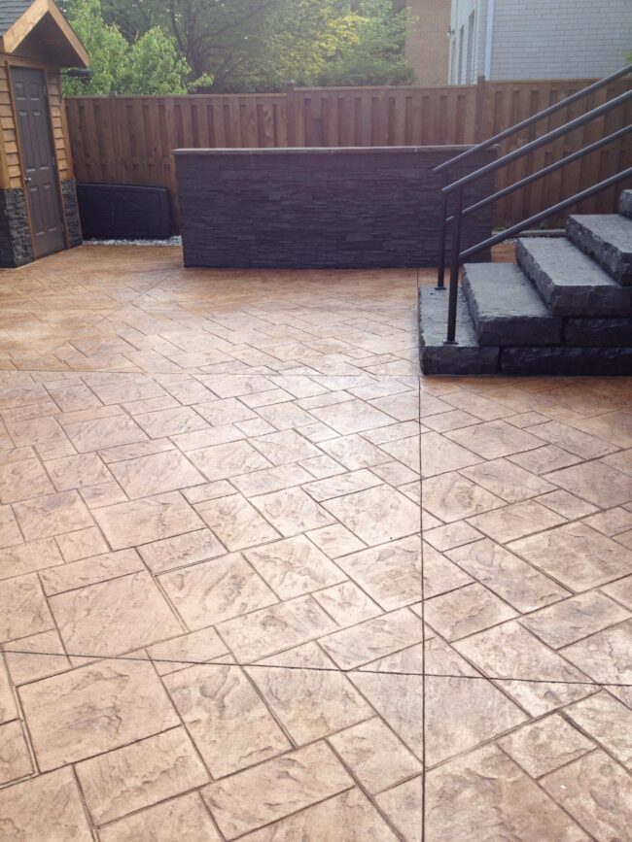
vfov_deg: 52.6
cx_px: 316
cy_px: 421
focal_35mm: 35
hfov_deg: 40.7
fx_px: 852
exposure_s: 1/649
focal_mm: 4.28
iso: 50
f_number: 2.4
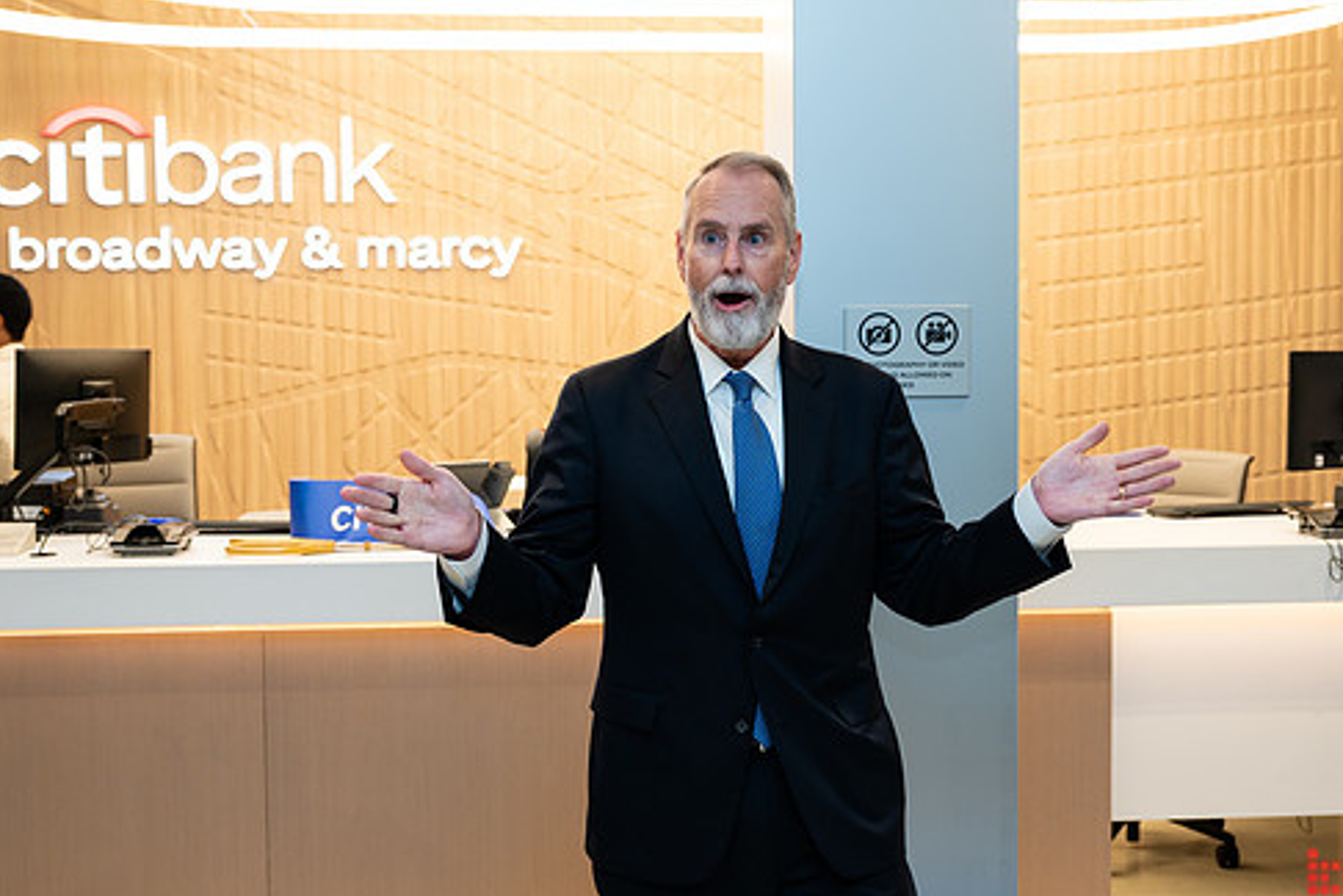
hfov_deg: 41.1
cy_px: 444
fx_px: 1791
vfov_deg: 28.1
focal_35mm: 48
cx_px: 724
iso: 400
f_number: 4
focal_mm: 39
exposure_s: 1/160
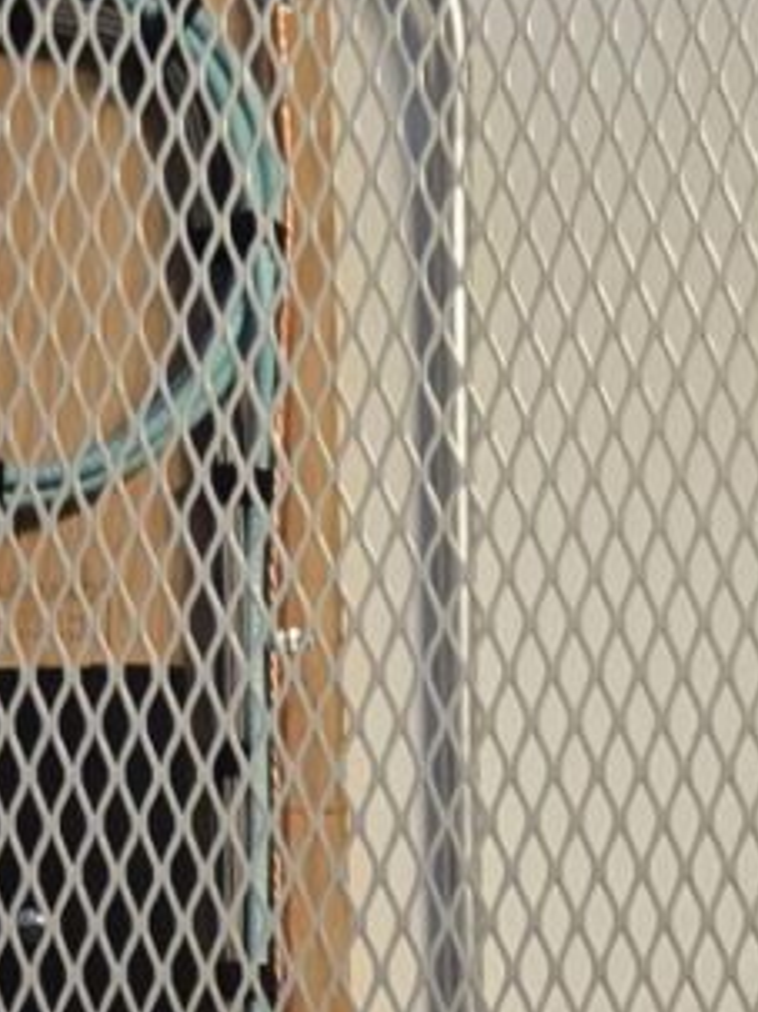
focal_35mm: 164
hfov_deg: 8.9
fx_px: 4792
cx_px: -124
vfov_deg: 11.6
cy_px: 1483
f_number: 1.8
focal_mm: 5.4
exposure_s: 1/30
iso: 400
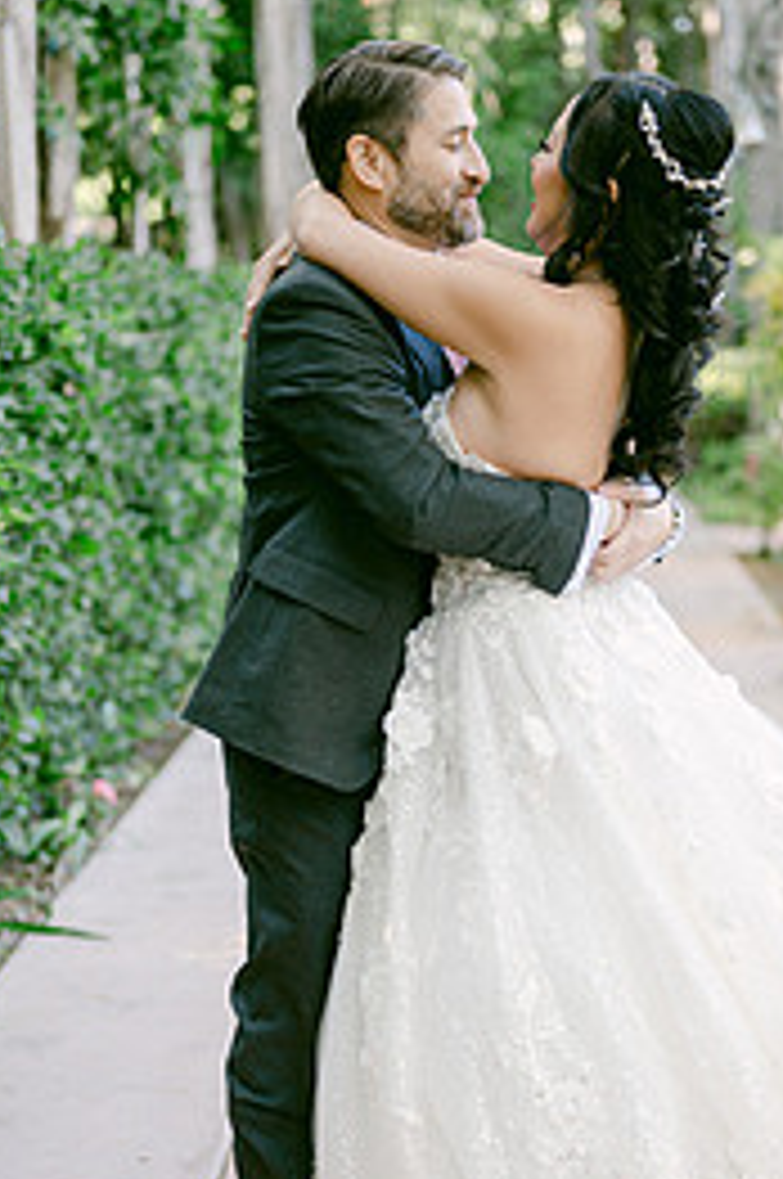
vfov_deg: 23.7
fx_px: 2813
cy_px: 675
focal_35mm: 86
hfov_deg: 15.8
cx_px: 538
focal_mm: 50
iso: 160
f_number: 2
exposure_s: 1/125
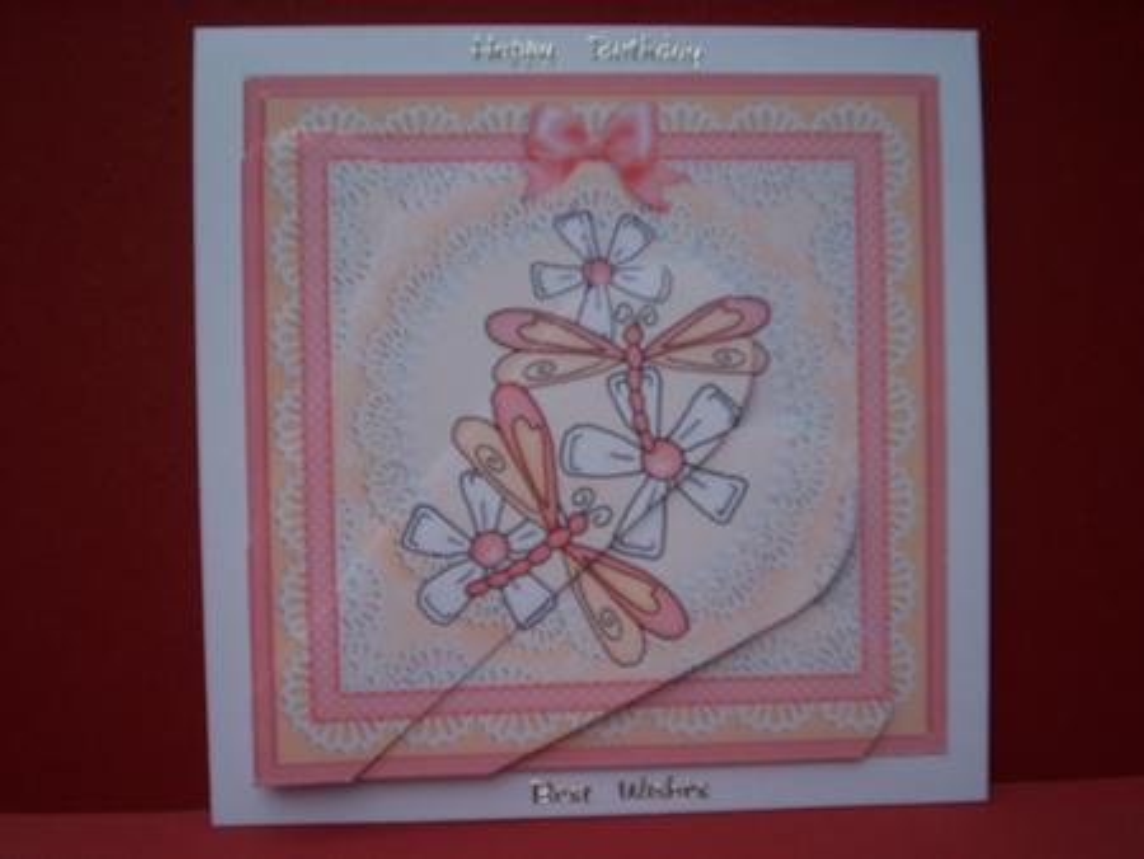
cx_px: 572
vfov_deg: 39.7
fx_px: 1190
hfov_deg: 51.3
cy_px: 430
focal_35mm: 36
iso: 100
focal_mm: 5.9
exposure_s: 1/666
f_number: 4.5
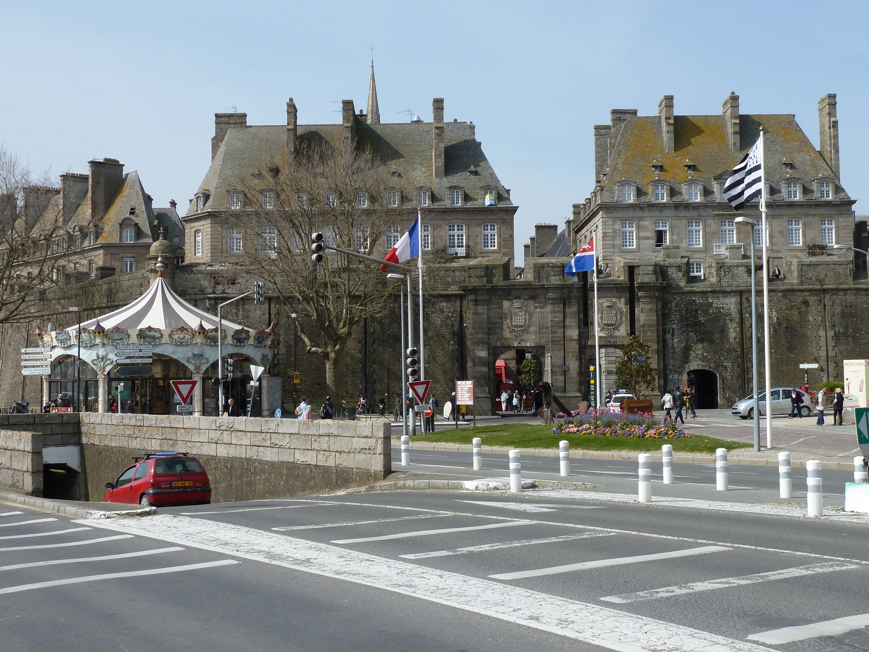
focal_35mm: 48
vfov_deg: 30.3
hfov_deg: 39.7
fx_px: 1205
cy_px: 326
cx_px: 434
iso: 80
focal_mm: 7.9
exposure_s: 1/400
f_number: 5
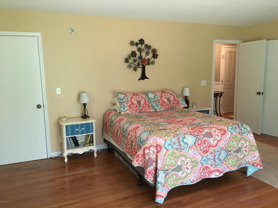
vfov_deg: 48.2
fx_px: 233
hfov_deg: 61.7
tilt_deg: -9.8
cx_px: 139
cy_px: 104
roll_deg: +1.2
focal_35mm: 29
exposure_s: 1/24
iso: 200
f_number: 2.2
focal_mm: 4.15
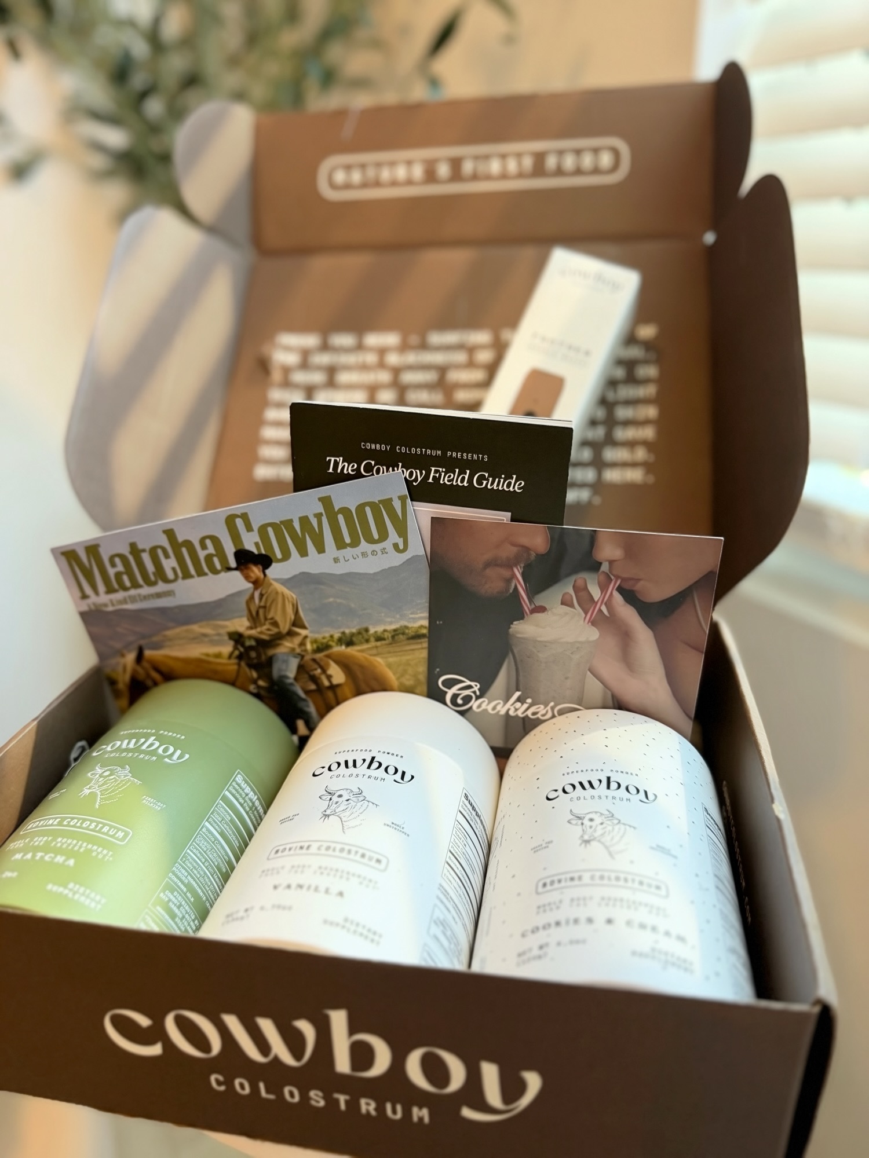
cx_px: 434
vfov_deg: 71.6
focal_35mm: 24
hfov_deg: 56.8
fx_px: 803
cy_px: 579
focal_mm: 6.76
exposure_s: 1/60
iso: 200
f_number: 1.78
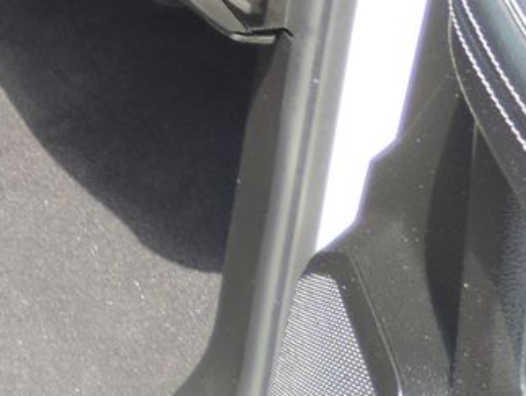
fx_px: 1445
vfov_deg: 14.2
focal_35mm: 95
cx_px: -409
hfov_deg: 17.1
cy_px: -262
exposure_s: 1/60
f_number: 3
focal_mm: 4.3
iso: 80
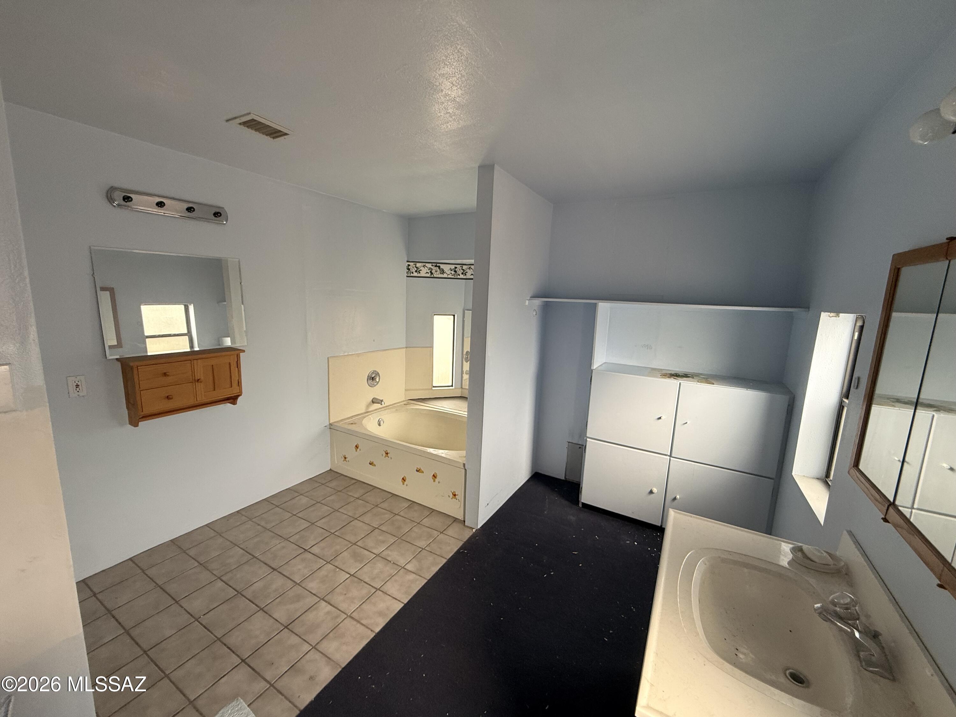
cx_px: 478
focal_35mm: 14
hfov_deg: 102.1
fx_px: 387
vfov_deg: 85.7
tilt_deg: -10.2
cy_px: 358
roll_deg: -2.1
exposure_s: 1/99
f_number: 2.2
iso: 125
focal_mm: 2.22
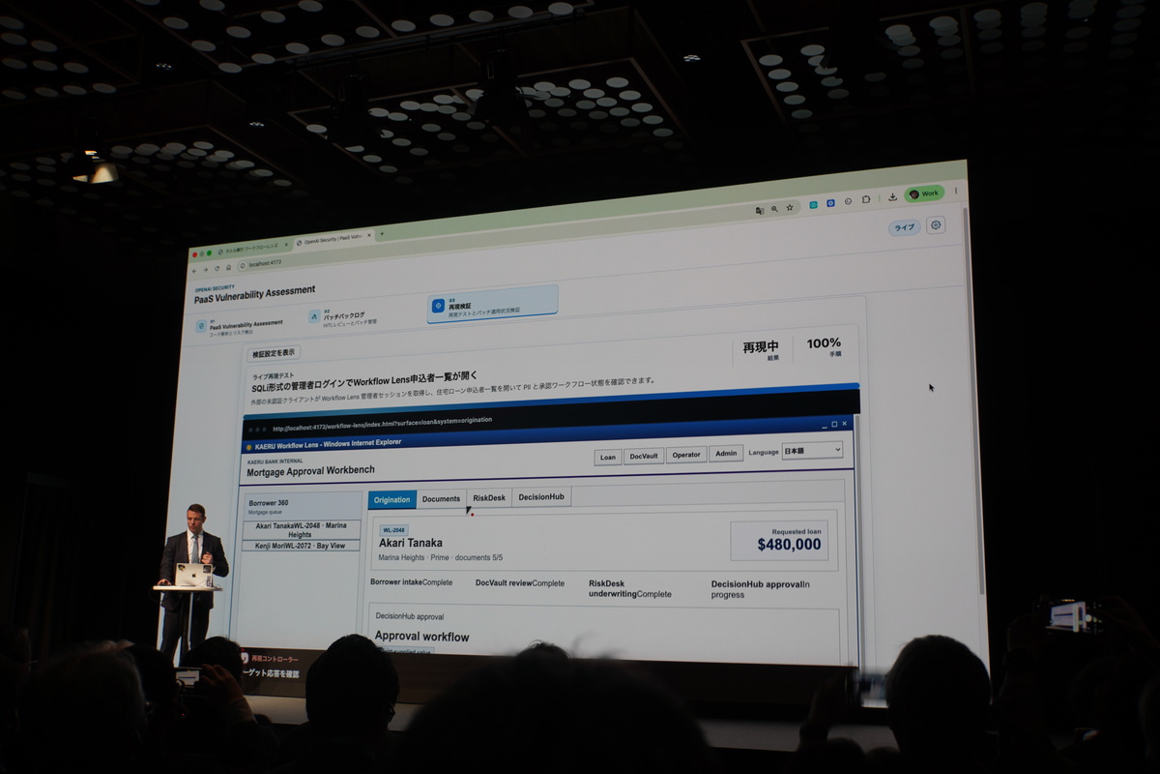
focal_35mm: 36
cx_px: 580
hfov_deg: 52.8
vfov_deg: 36.6
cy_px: 387
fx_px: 1170
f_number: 4
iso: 100
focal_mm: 24.2
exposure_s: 1/50
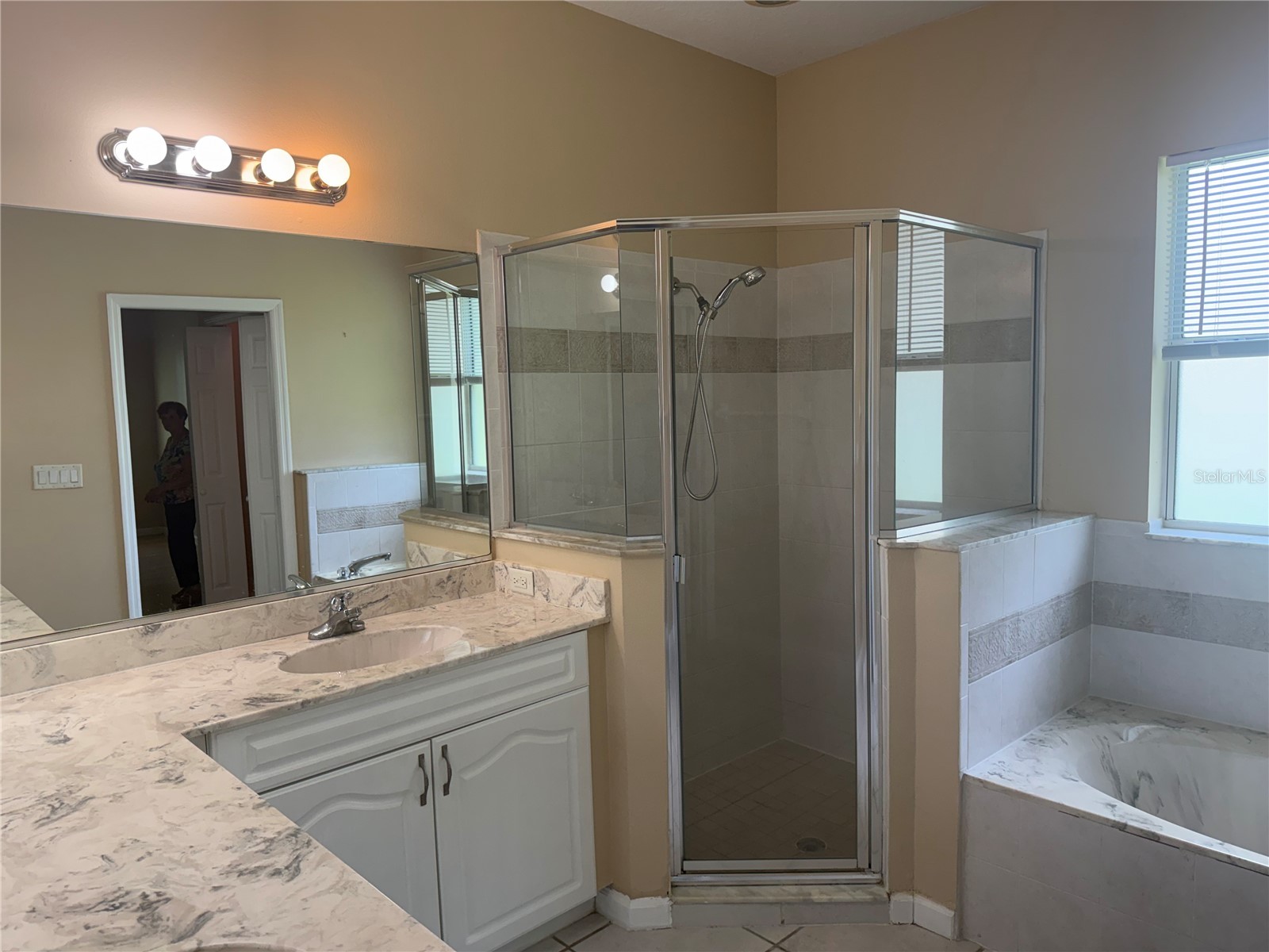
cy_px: 476
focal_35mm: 24
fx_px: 880
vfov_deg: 56.8
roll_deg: +1.7
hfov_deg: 71.6
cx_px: 634
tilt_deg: -5.7
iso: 100
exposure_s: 1/295
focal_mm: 6.76
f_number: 1.78
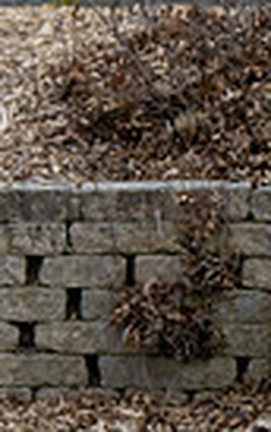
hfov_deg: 3.7
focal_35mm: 345
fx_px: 4064
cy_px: 134
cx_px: -621
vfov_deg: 6.1
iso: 400
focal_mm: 80
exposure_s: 1/640
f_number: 6.3
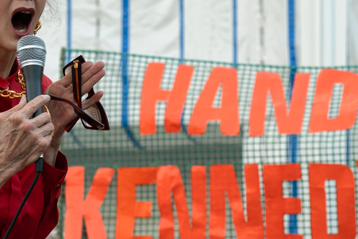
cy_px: 141
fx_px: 1740
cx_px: 314
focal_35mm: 175
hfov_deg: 11.7
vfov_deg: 7.8
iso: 200
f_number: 5.6
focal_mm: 61
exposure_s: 1/100
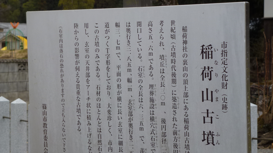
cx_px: 140
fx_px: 927
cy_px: 94
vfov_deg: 9.5
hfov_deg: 16.8
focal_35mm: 128
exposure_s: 1/250
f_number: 5.1
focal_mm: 20.2
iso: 100
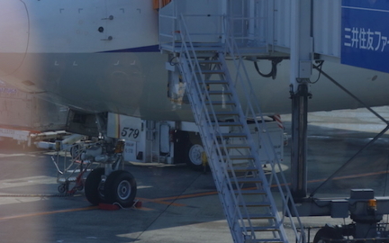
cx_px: 185
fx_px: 1845
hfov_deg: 12.0
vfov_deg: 7.5
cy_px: -15
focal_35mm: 174
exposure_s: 1/200
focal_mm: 26.57
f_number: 5.6
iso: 125
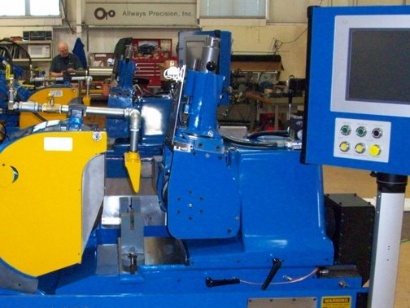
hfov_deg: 35.4
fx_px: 640
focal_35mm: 54
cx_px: 155
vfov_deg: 26.9
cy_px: 198
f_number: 2.8
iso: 320
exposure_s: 1/60
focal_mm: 5.7
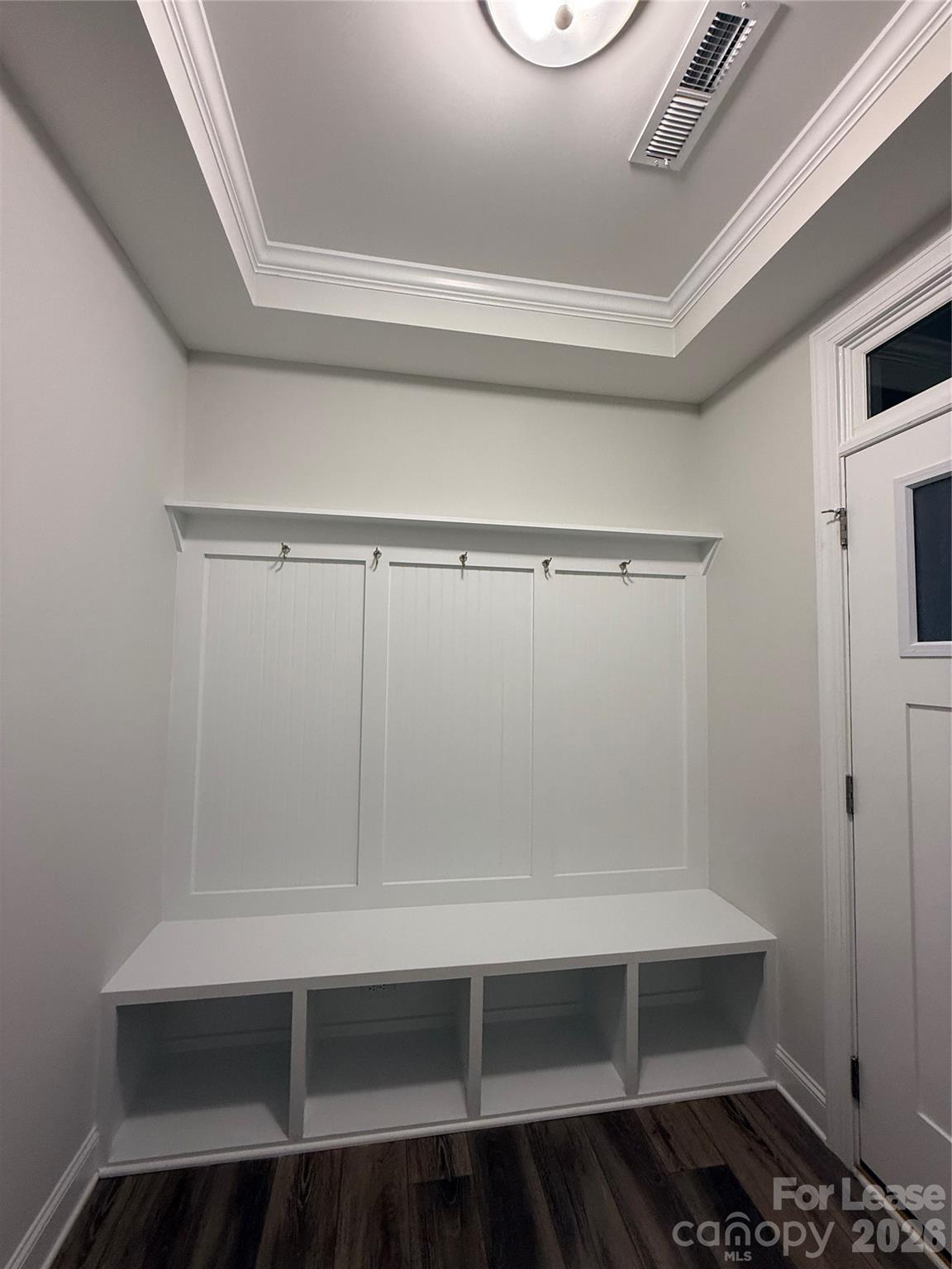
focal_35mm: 14
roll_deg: -1.1
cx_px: 476
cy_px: 634
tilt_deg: +3.3
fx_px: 513
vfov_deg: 102.1
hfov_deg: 85.7
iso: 200
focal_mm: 2.22
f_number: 2.2
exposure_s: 1/60
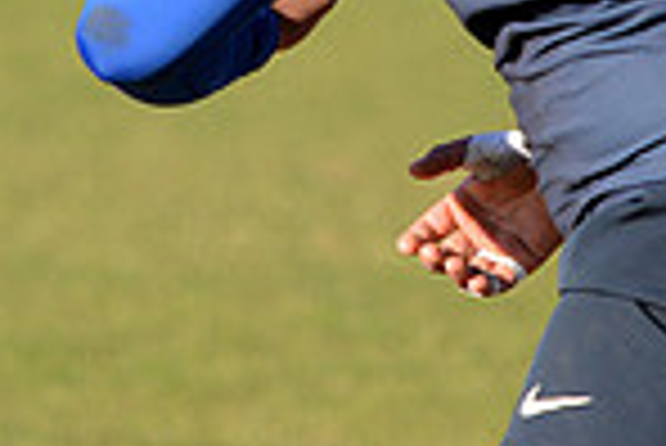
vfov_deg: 1.9
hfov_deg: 2.8
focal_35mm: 743
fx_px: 13759
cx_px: -194
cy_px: -399
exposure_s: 1/1000
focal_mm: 190
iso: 400
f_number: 4
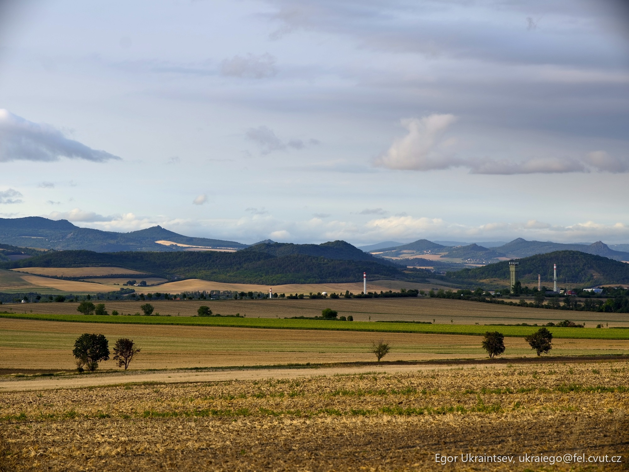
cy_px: 236
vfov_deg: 9.4
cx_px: 314
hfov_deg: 12.5
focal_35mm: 158
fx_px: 2871
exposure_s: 1/100
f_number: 8
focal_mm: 200
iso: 100
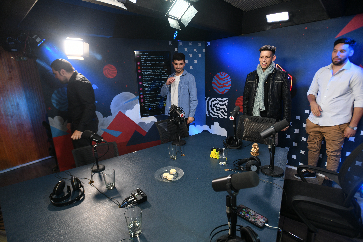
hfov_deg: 86.9
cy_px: 121
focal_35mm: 19
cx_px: 182
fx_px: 192
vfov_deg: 64.6
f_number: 2.8
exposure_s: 1/100
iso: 320
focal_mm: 19
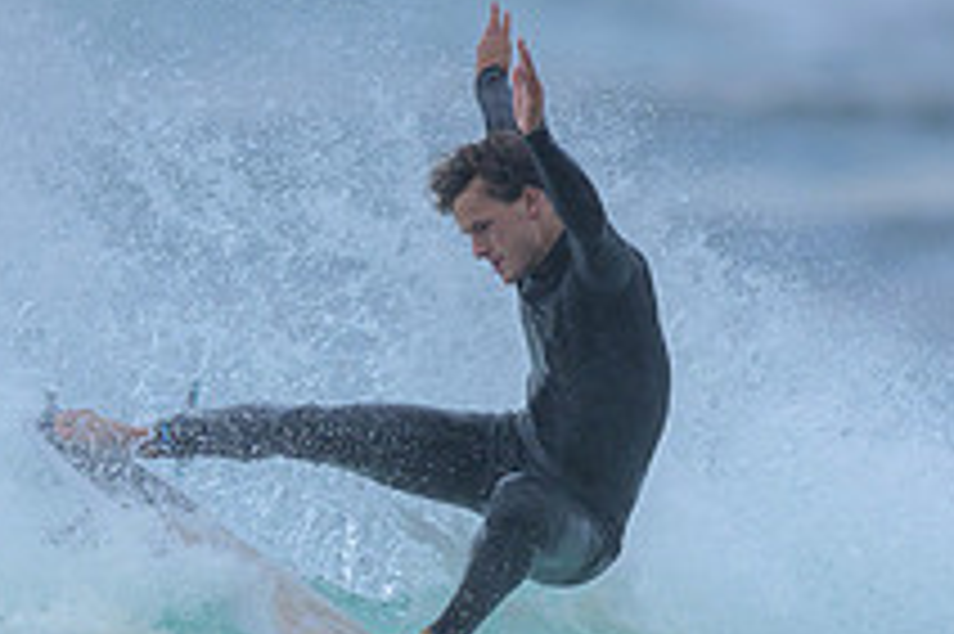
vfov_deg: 0.5
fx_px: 71228
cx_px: 184
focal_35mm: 2690
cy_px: 934
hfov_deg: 0.8
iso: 320
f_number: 6.3
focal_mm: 800
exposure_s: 1/2000
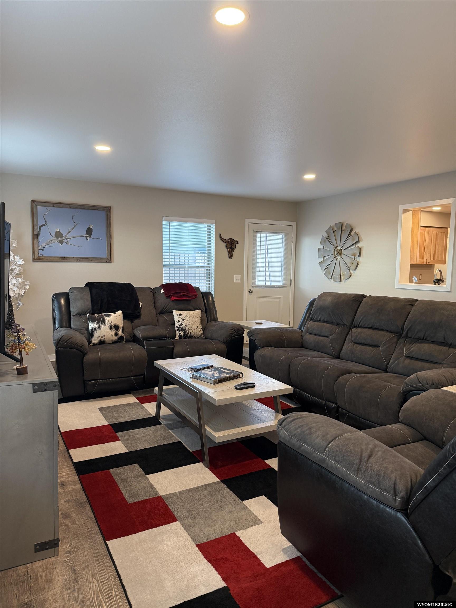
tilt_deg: -4.8
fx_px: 422
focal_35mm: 24
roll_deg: -0.5
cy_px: 304
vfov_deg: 71.6
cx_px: 228
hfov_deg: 56.8
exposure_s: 1/60
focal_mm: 6.76
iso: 200
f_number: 1.78
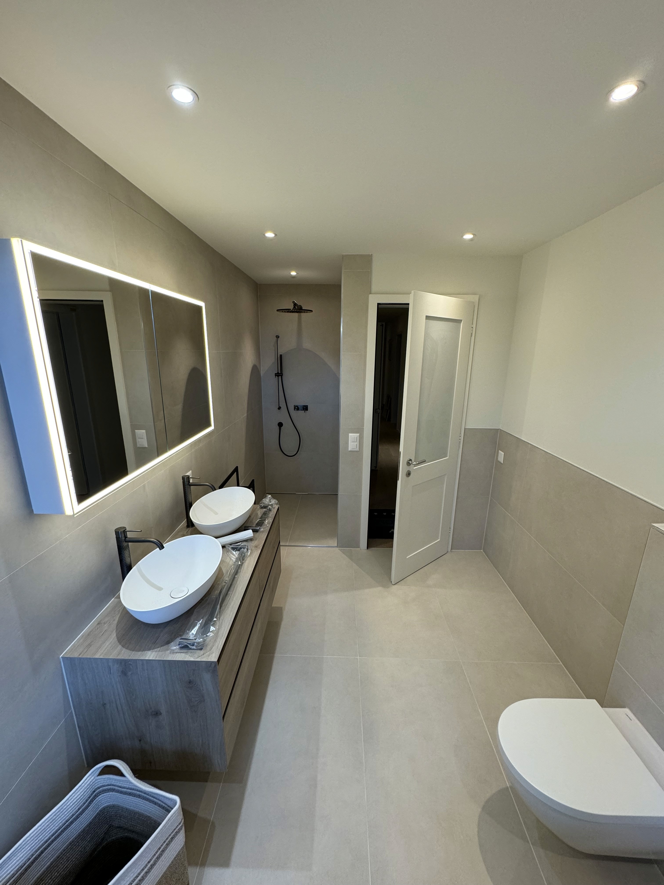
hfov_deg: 85.7
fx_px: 358
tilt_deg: -13.3
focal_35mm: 14
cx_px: 332
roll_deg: -0.9
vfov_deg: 102.1
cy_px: 442
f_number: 2.2
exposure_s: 1/98
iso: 160
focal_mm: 2.22
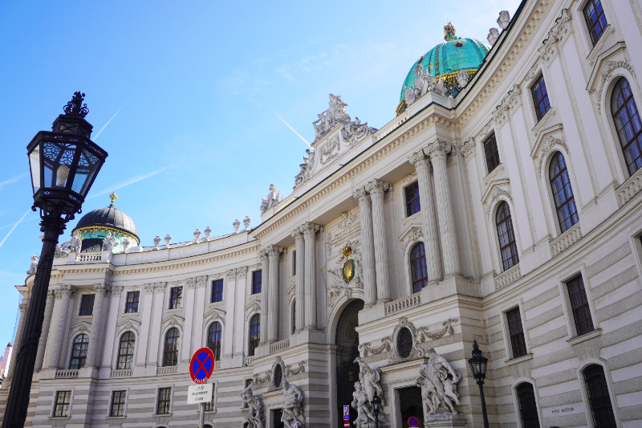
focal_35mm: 30
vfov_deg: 43.6
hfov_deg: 61.9
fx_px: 535
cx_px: 321
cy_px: 214
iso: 100
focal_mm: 20
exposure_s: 1/125
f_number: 9
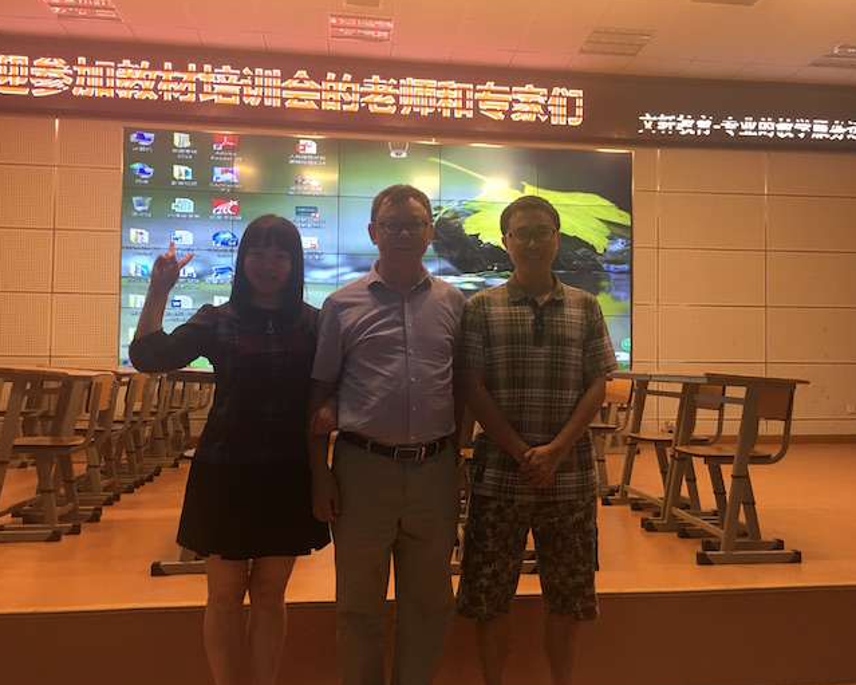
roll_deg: -0.2
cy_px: 344
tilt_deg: +2.7
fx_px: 785
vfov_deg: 47.1
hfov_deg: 57.1
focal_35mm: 31
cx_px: 462
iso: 50
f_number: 2.2
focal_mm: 4.15
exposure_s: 1/33
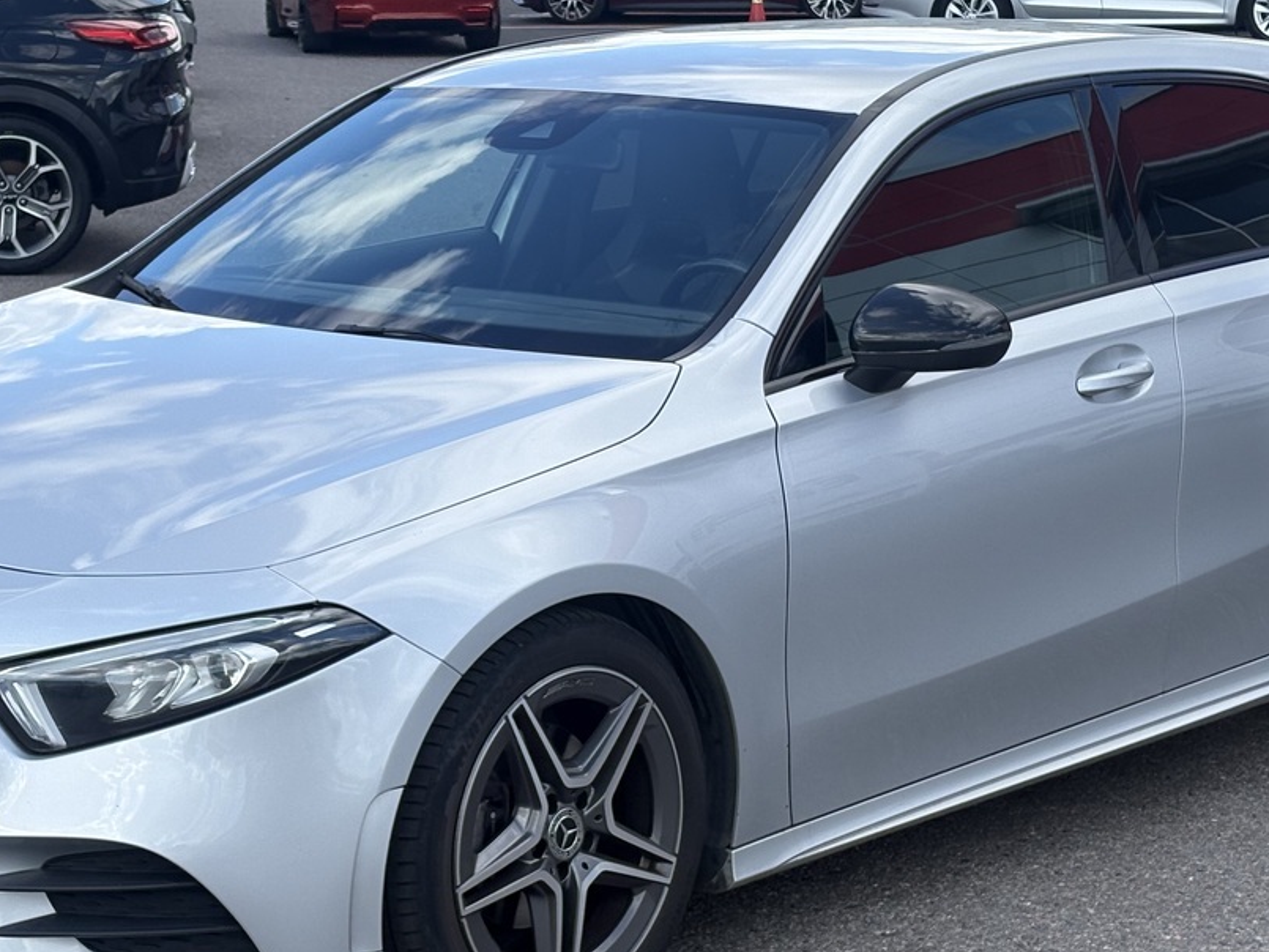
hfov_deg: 21.1
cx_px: 539
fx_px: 3410
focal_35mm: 93
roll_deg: -1.1
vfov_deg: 15.9
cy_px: 522
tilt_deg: -12.1
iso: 32
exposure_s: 1/1339
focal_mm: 5.96
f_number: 1.6
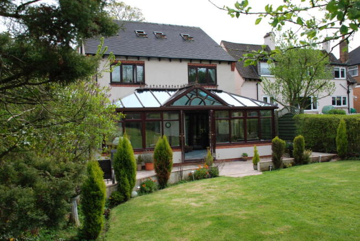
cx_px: 180
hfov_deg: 61.9
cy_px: 120
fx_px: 300
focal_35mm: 30
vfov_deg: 43.7
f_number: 5.6
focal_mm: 20
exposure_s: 1/125
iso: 100
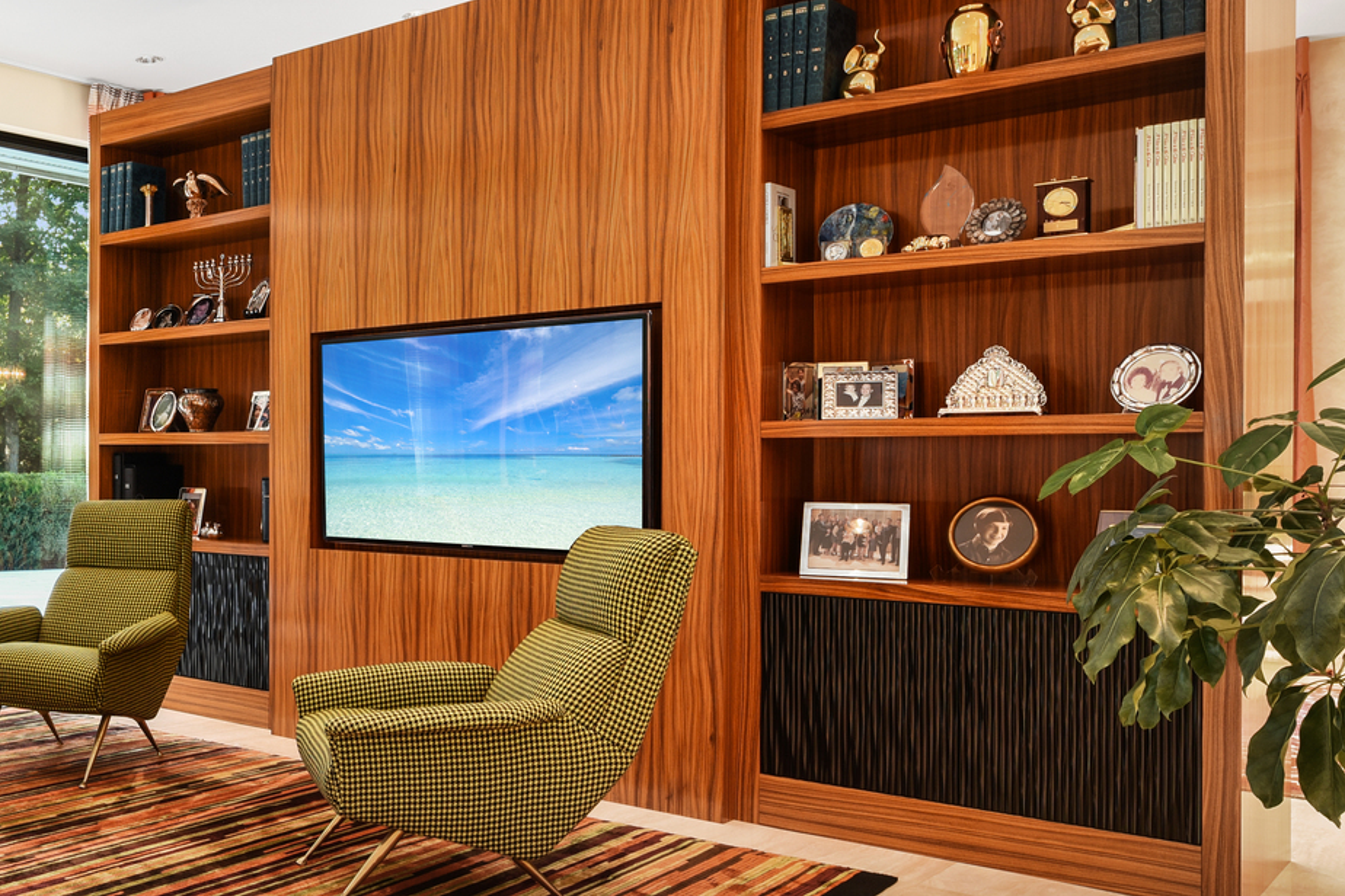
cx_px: 106
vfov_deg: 35.9
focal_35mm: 37
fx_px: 1382
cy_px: 467
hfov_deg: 46.3
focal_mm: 19
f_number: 8
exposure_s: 1/4
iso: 400
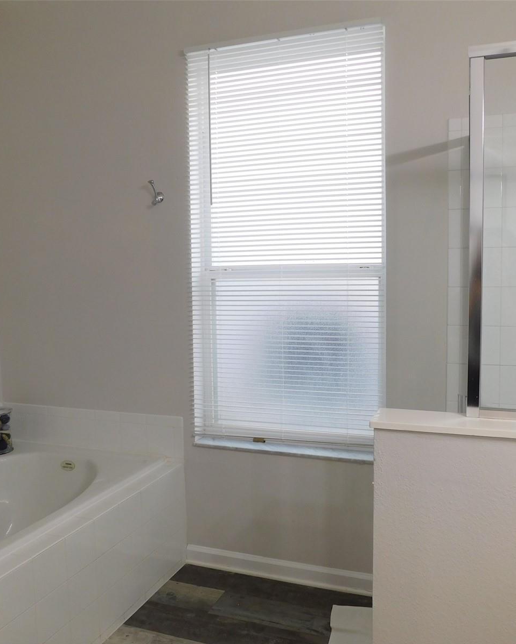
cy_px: 322
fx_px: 573
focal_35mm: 30
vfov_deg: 58.8
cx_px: 288
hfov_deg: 48.4
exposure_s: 1/30
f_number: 3
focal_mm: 4
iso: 125
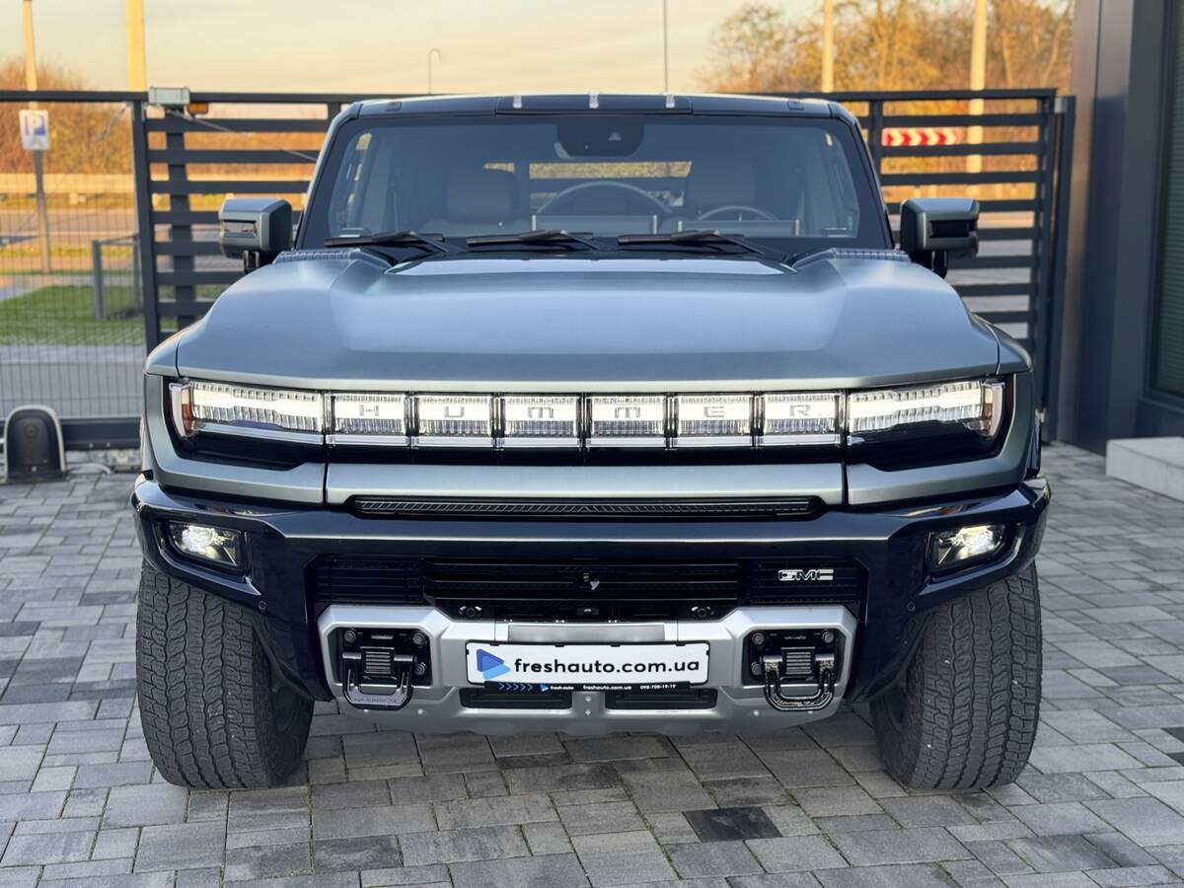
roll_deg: +0.2
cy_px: 444
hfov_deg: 39.7
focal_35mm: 48
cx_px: 592
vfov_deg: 30.3
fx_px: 1642
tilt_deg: -9.9
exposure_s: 1/318
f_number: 1.78
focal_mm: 6.76
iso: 64
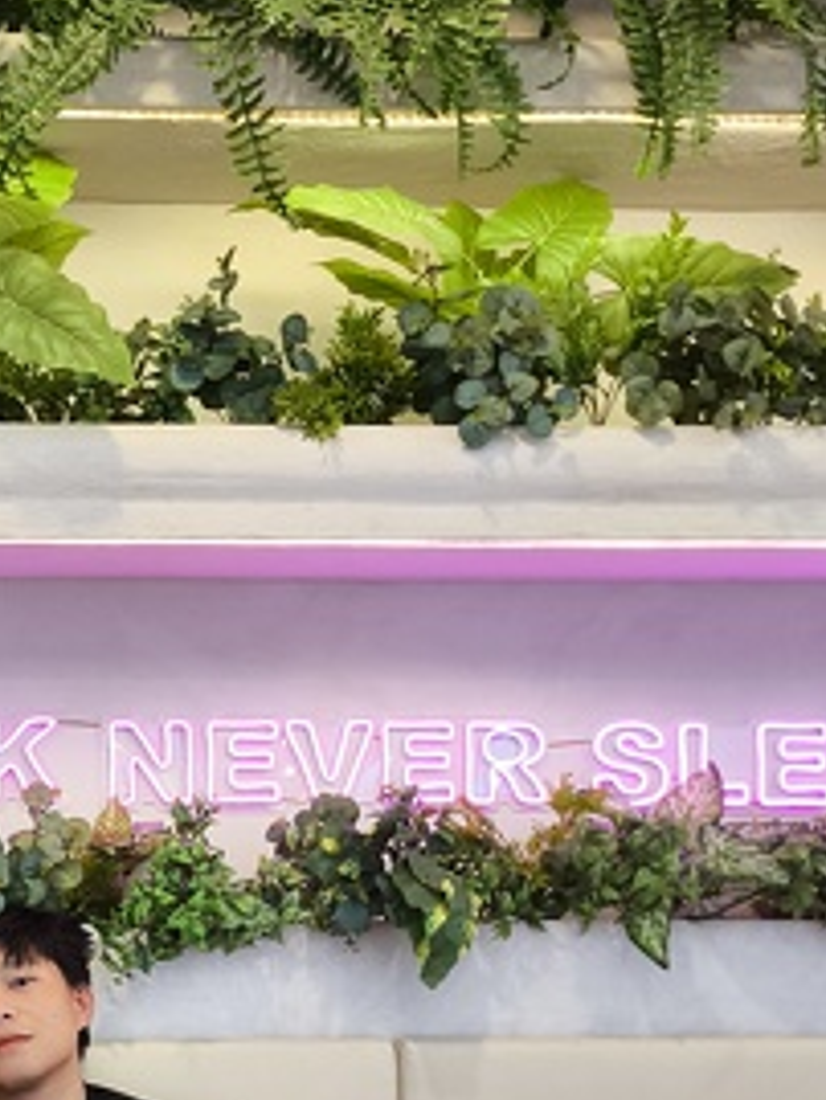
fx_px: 2066
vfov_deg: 29.5
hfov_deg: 22.2
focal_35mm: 65
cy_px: 765
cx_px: 119
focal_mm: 4.71
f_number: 1.7
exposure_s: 1/40
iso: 320
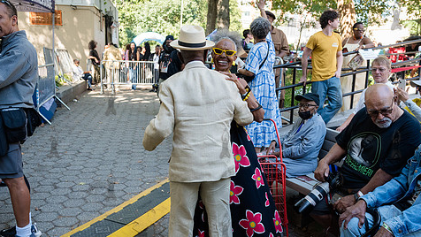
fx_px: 413
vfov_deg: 31.9
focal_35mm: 37
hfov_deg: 54.0
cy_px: 143
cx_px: 225
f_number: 4
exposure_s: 1/500
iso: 1250
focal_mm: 29
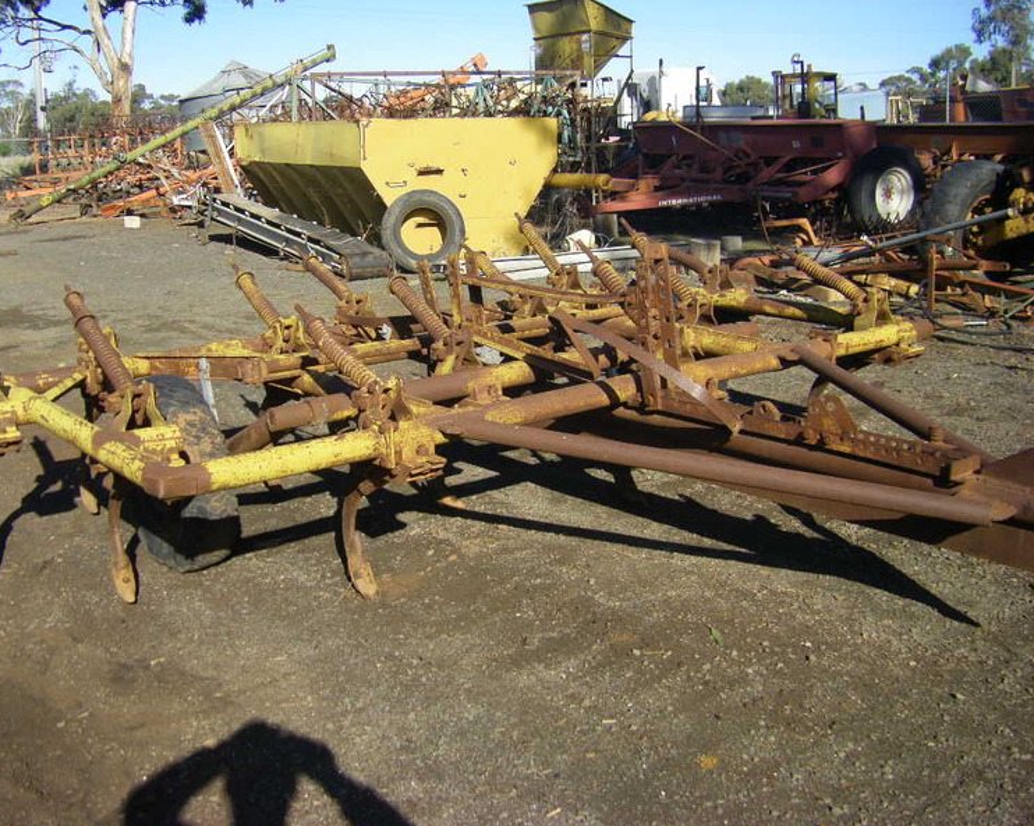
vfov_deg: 37.3
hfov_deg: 45.8
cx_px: 479
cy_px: 416
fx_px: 1224
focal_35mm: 40
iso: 64
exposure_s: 1/125
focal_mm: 6.3
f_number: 7
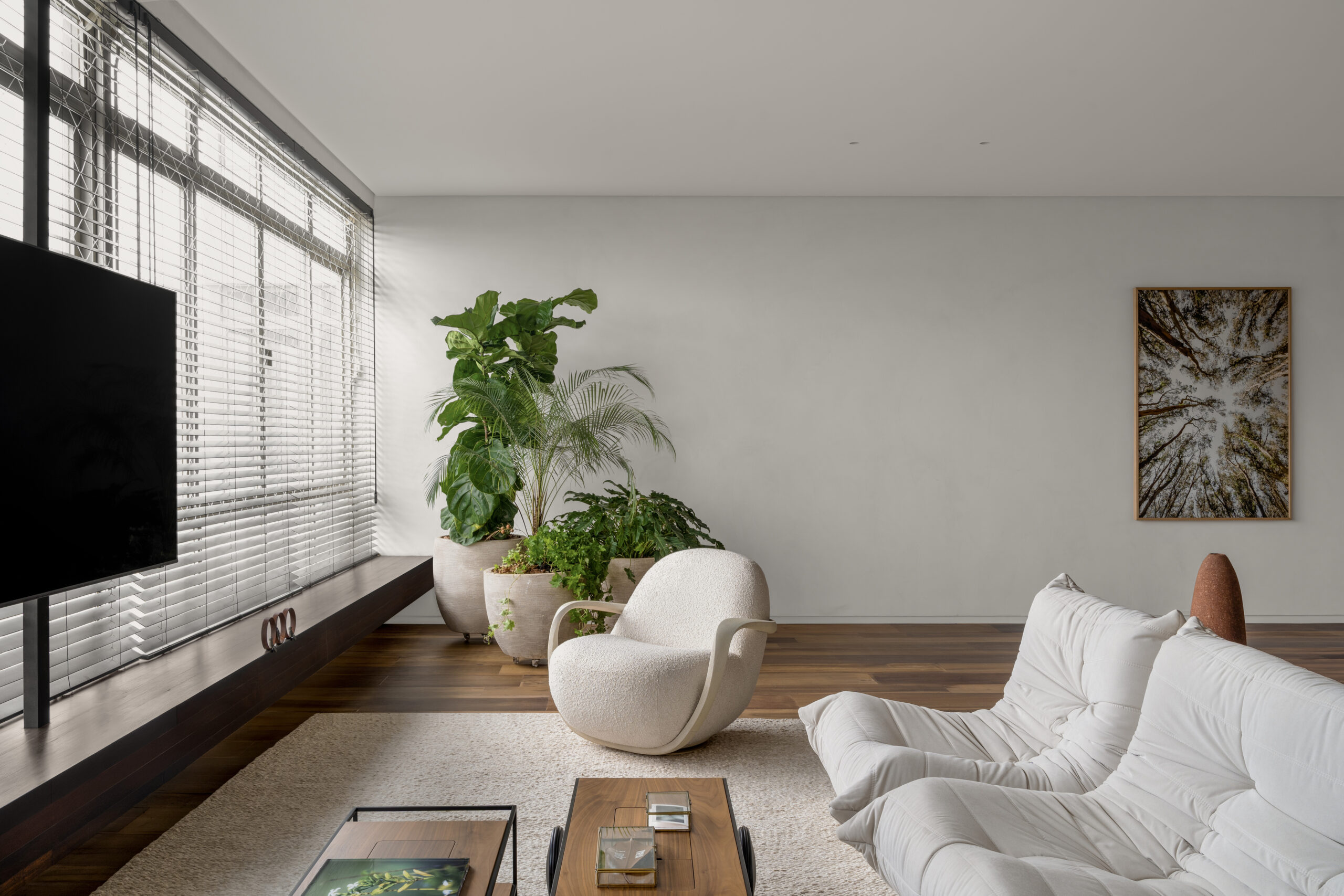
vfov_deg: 43.5
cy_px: 448
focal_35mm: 30
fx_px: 1124
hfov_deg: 61.8
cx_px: 672
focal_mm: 30.1
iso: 160
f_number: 11
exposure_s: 1/2
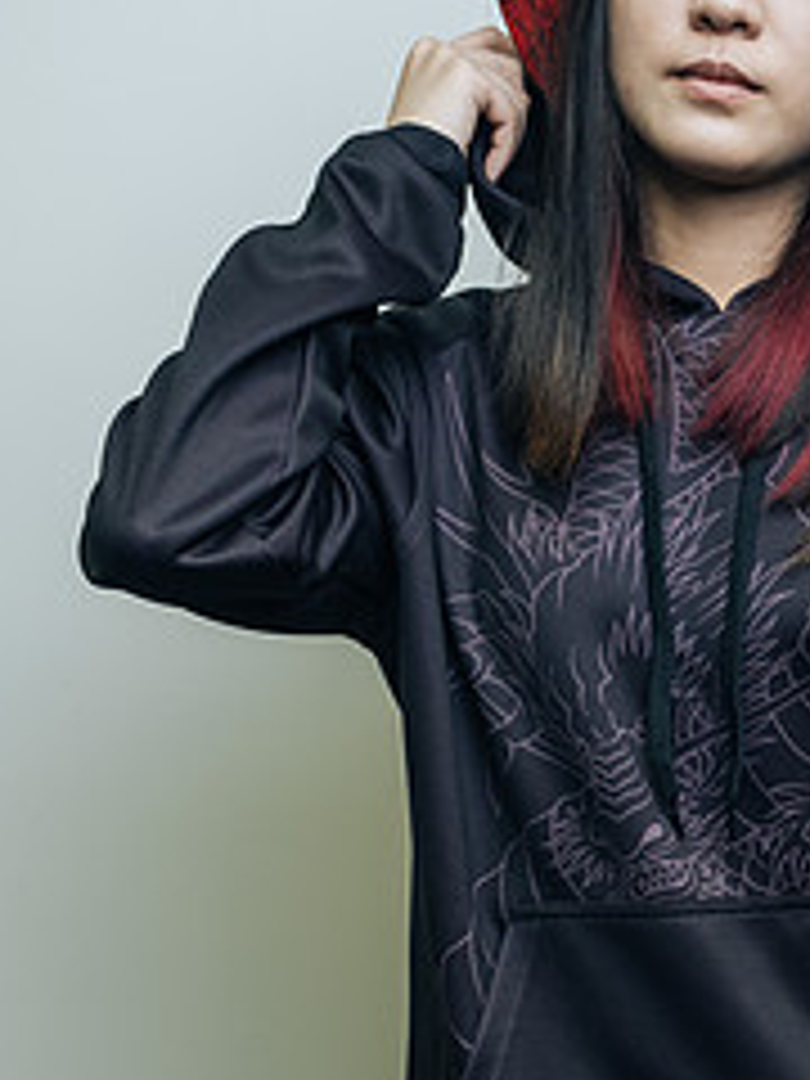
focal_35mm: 65
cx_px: 657
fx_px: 2028
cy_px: 648
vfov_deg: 29.7
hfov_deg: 22.3
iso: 400
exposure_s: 1/125
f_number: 3.2
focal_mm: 24.2
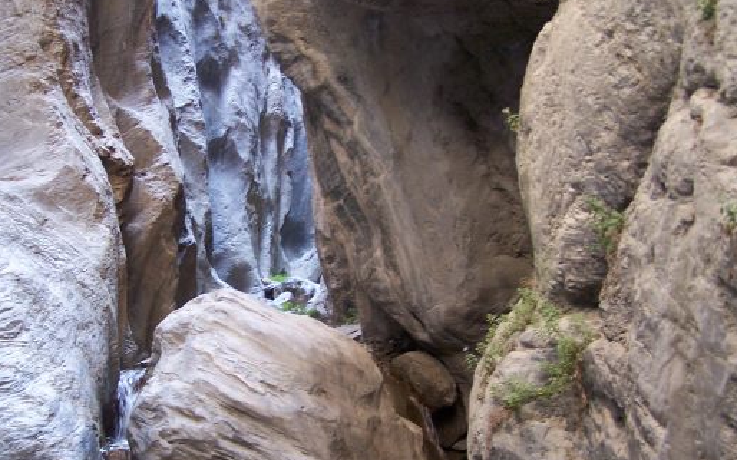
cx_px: 291
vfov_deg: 25.2
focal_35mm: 51
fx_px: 1024
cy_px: 297
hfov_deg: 39.4
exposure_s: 1/30
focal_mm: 6.3
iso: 140
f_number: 2.8
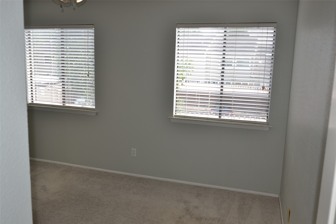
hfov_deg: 61.9
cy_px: 112
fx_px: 280
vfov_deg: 43.6
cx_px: 168
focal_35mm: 30
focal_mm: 20
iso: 220
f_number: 4
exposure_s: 1/125
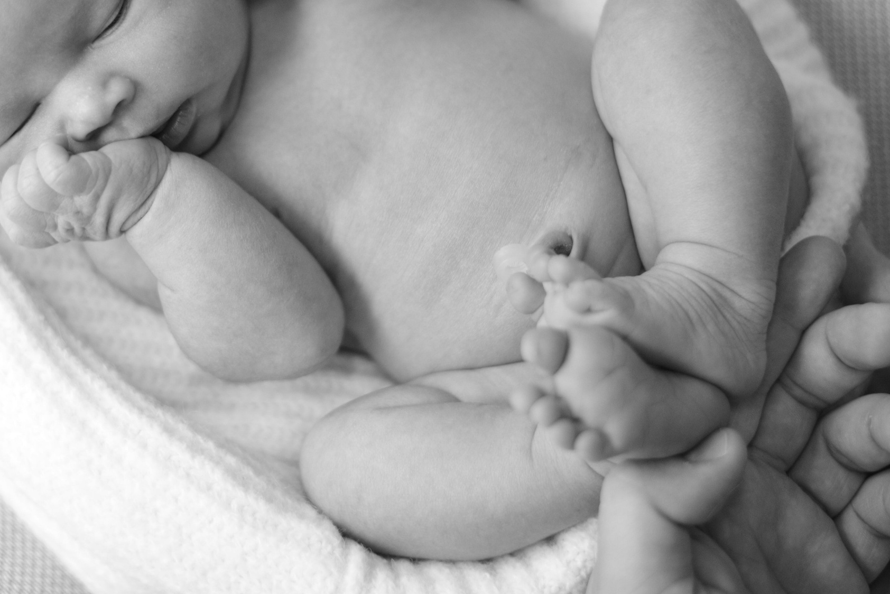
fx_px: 1879
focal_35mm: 76
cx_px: 320
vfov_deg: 17.9
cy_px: 158
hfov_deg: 26.5
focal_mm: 50
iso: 1000
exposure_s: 1/125
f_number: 2
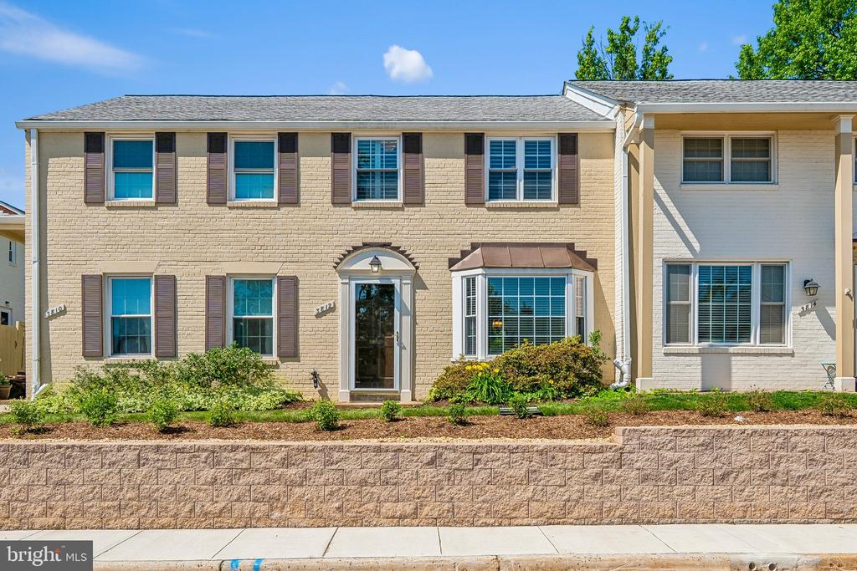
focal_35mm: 30
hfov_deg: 61.9
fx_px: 714
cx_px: 428
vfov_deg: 43.6
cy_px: 286
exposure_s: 1/2000
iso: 400
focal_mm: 20
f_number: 8
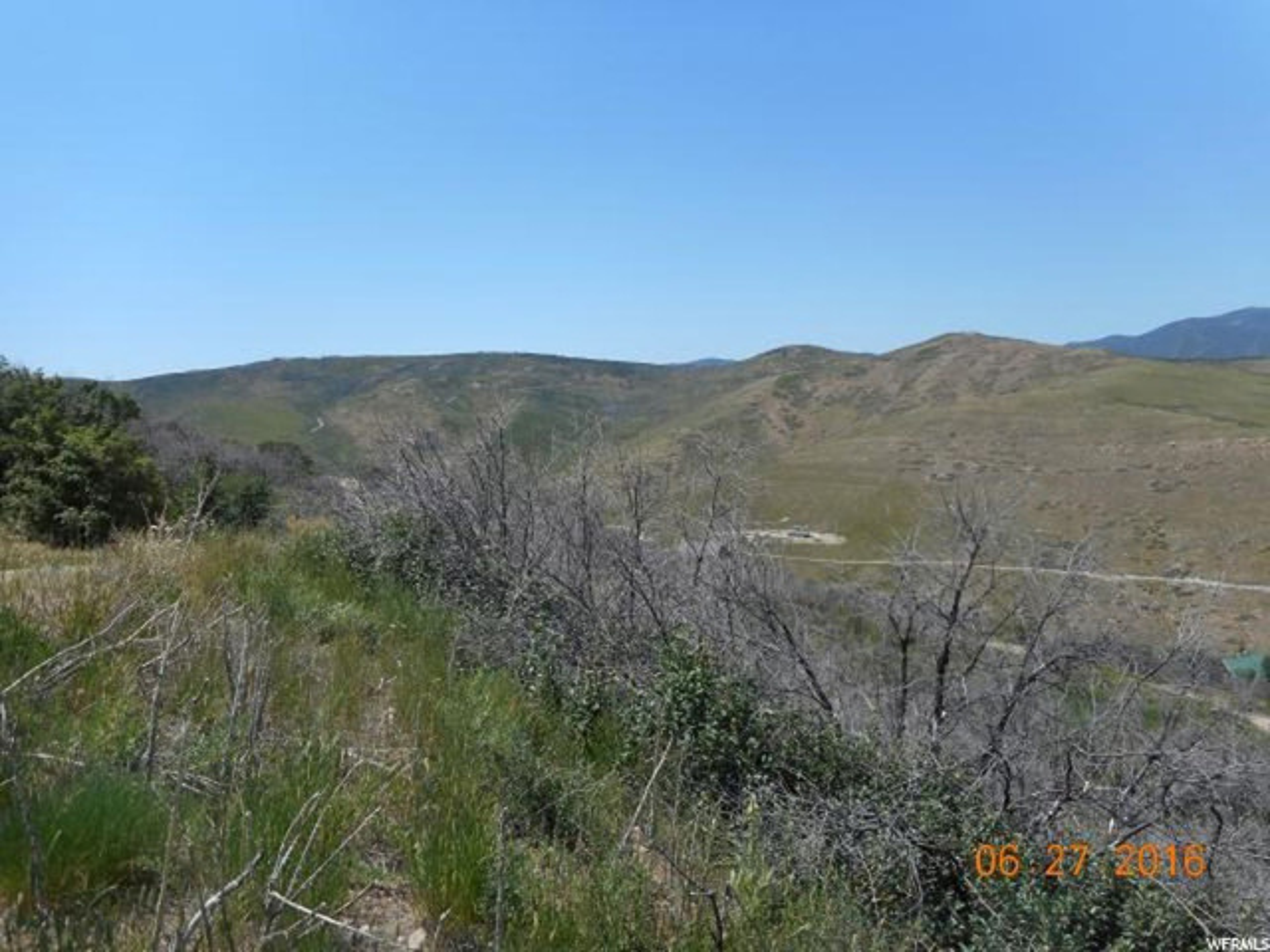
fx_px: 917
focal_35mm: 25
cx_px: 635
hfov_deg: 69.4
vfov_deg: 54.9
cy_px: 476
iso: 80
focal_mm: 4.5
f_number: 3.7
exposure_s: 1/800
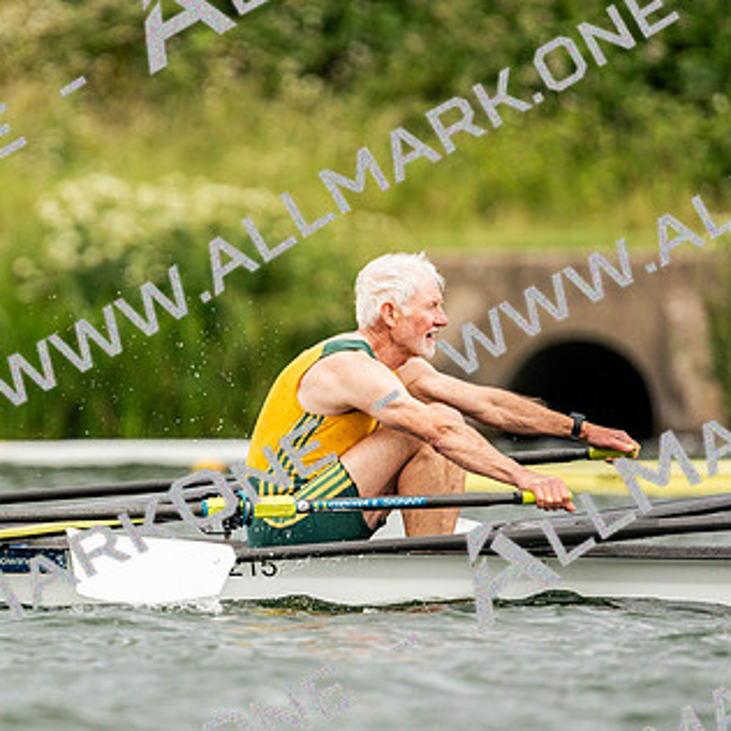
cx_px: 268
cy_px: 413
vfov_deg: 2.2
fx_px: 18874
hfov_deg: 2.2
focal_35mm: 790
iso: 1000
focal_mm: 506
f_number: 6.3
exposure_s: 1/2000
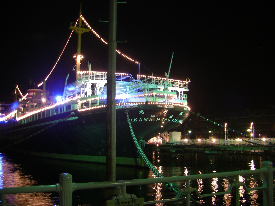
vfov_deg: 37.7
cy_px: 103
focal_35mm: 38
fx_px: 302
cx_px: 138
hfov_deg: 49.0
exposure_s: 1.6
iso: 50
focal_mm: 6.3
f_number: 3.4
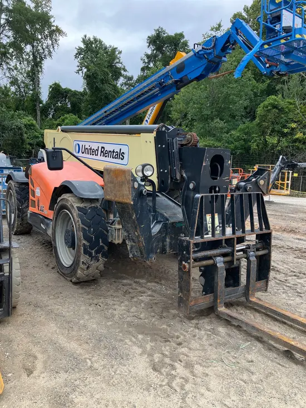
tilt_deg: -5.8
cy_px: 204
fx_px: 330
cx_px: 153
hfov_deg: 49.8
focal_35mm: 28
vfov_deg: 63.4
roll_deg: -1.8
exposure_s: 1/257
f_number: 1.8
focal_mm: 3.99
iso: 32
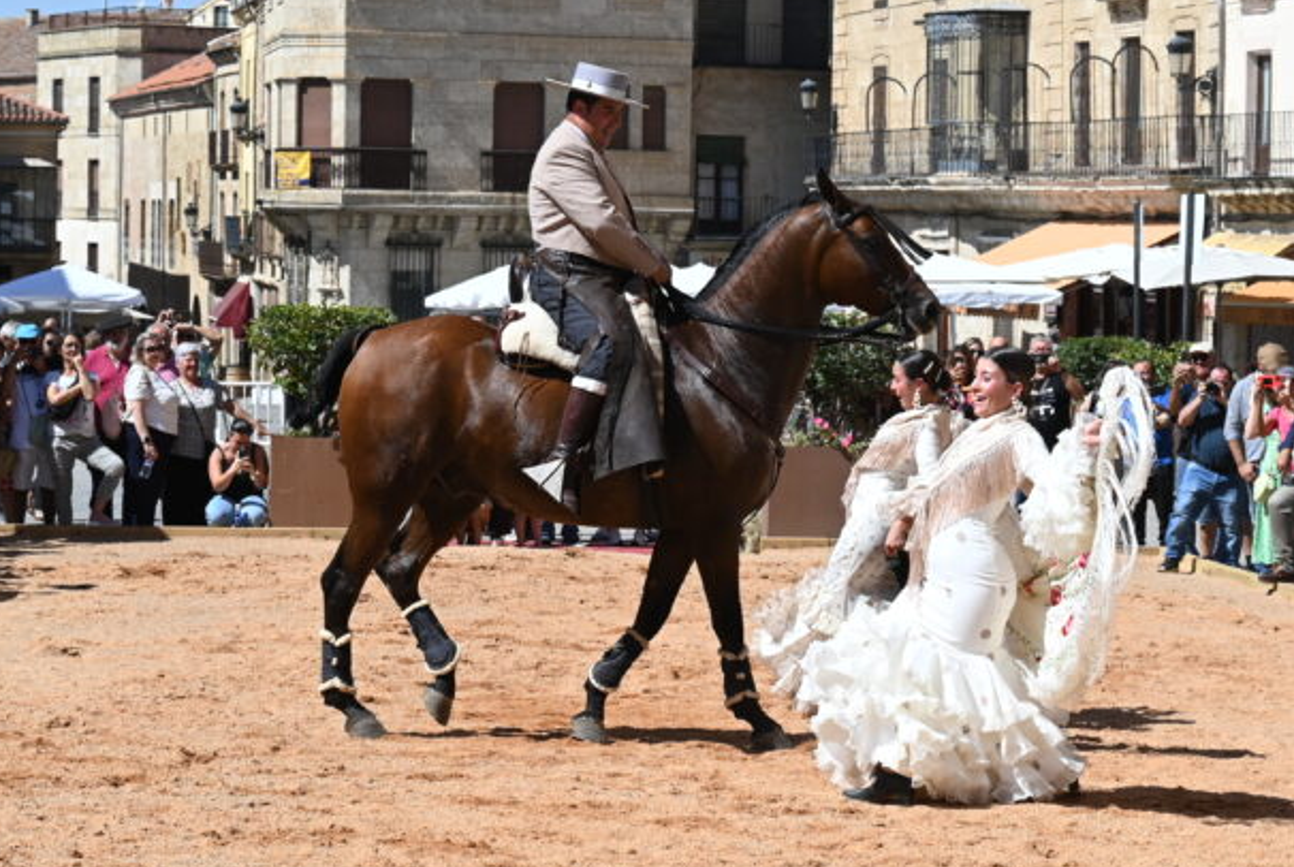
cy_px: 439
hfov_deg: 19.6
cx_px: 660
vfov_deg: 13.2
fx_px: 3744
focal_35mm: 104
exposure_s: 1/1250
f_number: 8
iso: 400
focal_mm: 65
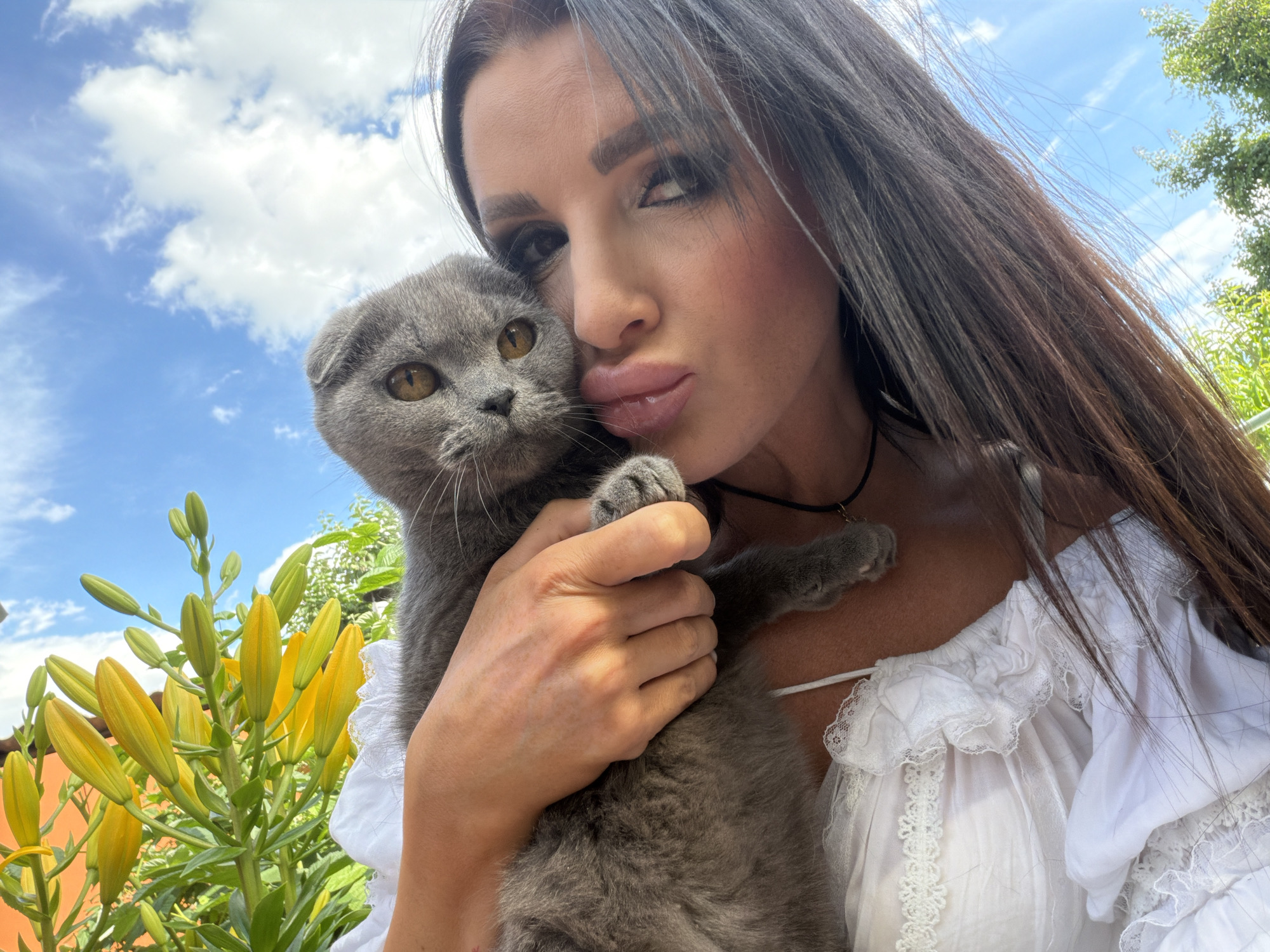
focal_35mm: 23
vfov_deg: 58.9
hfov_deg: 73.9
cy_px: 476
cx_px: 635
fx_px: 844
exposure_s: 1/236
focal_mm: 2.71
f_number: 1.9
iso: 80
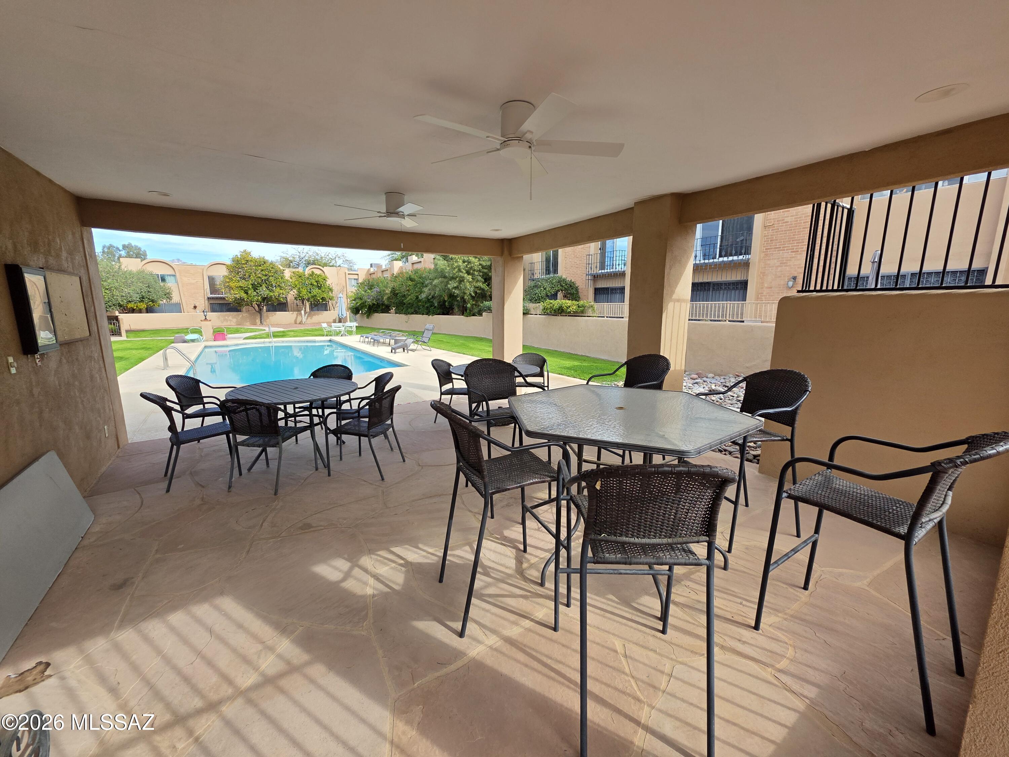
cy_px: 378
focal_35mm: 13
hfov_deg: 106.2
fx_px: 379
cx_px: 504
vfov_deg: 89.9
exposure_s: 1/553
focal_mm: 2.2
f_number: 1.9
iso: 40
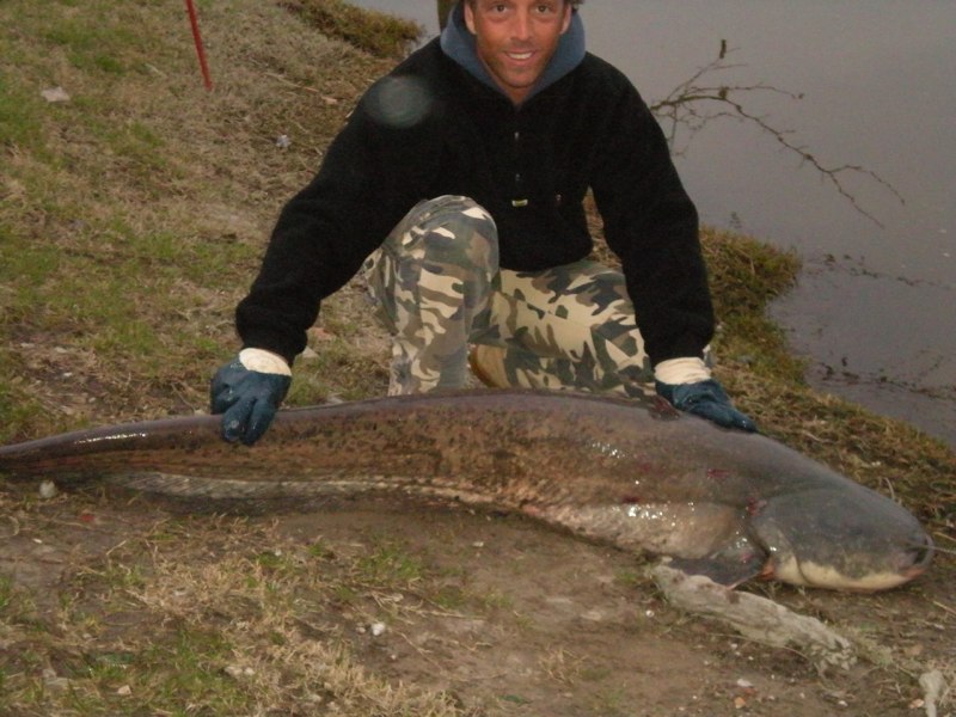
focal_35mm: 87
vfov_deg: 17.0
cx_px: 478
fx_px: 2403
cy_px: 358
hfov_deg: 22.5
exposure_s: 1/125
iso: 800
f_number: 5.1
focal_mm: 14.3
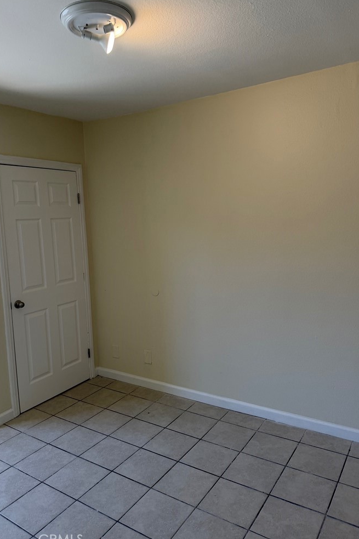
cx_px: 160
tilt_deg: -7.0
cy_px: 266
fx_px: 389
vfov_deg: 69.4
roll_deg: +1.5
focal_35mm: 26
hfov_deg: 49.4
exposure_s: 1/167
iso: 100
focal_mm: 6.76
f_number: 1.78
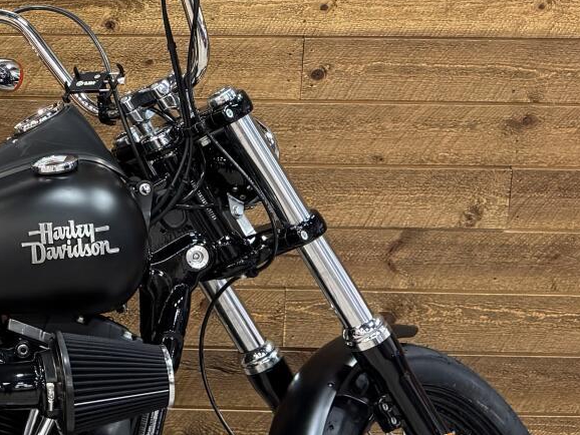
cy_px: 98
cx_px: -122
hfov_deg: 21.8
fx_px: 1391
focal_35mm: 83
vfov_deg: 17.7
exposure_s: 1/60
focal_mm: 6.76
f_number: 1.78
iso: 320
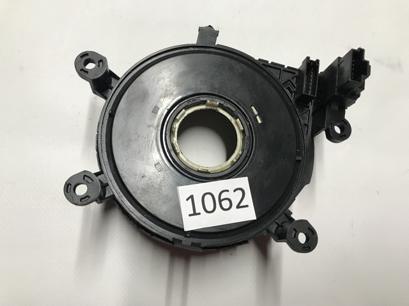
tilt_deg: -75.3
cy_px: 153
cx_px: 204
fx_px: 331
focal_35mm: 28
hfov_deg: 63.5
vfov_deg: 49.7
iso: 32
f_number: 1.8
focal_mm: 3.99
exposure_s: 1/33
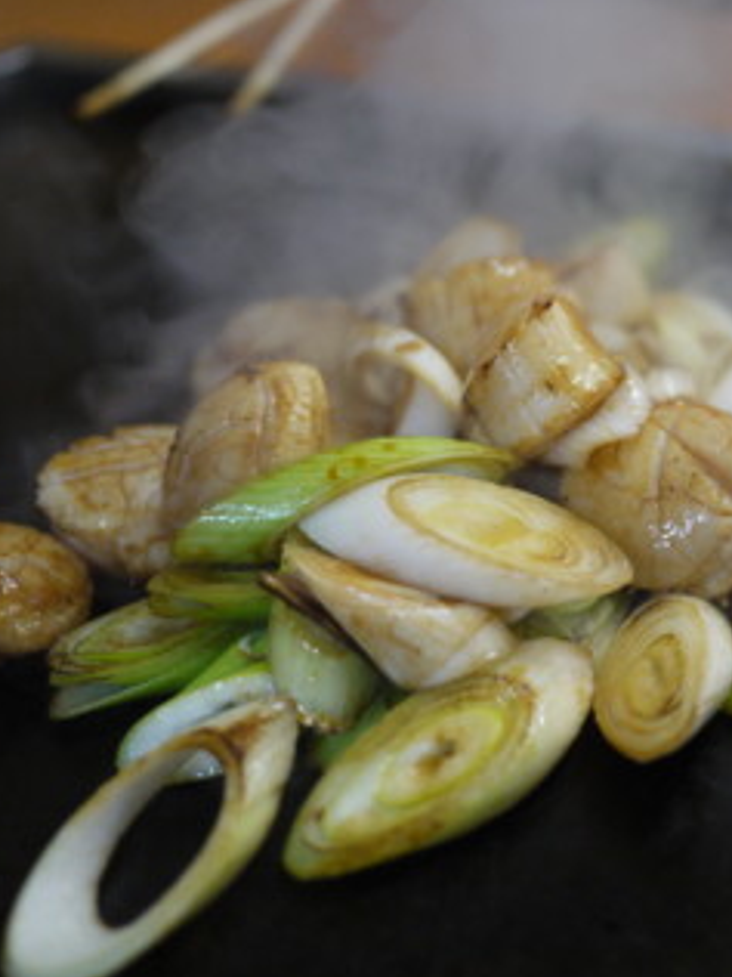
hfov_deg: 25.4
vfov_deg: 33.8
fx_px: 1607
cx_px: 547
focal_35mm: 57
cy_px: 458
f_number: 1.7
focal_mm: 20
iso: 500
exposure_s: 1/60
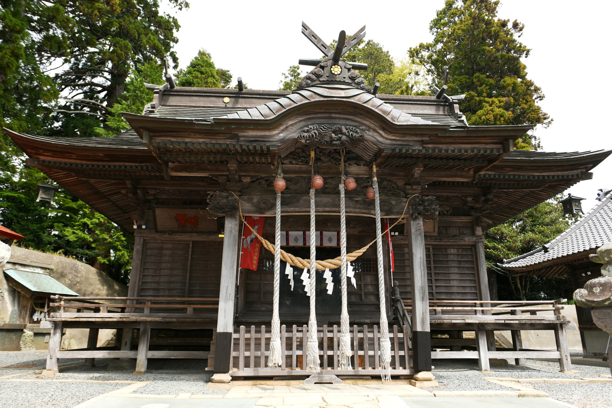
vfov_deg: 53.1
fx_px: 408
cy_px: 204
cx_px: 306
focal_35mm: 24
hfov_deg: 73.7
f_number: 5.6
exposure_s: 1/125
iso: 64
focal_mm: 24
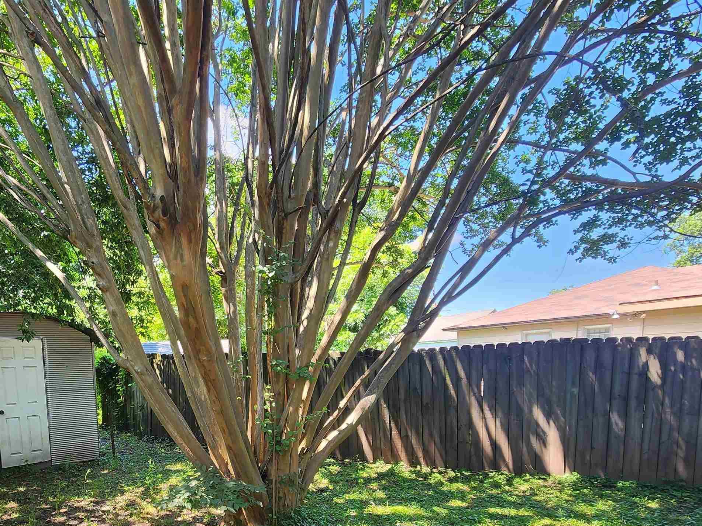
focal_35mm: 21
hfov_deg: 76.1
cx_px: 224
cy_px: 419
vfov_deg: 58.7
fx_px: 426
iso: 64
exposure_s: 1/120
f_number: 2.2
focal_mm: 2.2
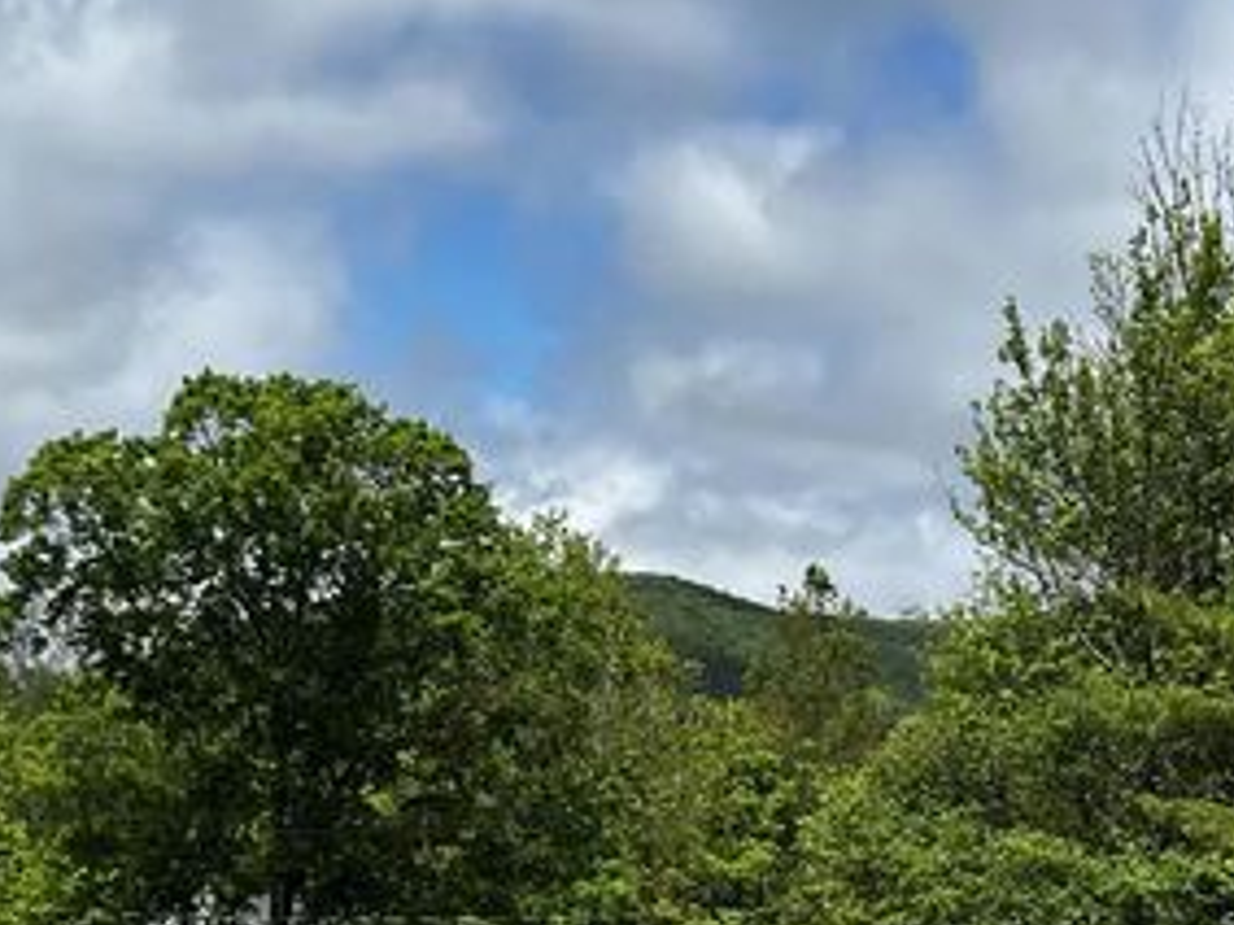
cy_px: 894
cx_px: 1160
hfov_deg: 20.4
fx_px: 3350
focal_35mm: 94
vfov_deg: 15.5
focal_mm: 5.7
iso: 50
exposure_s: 1/4831
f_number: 1.5
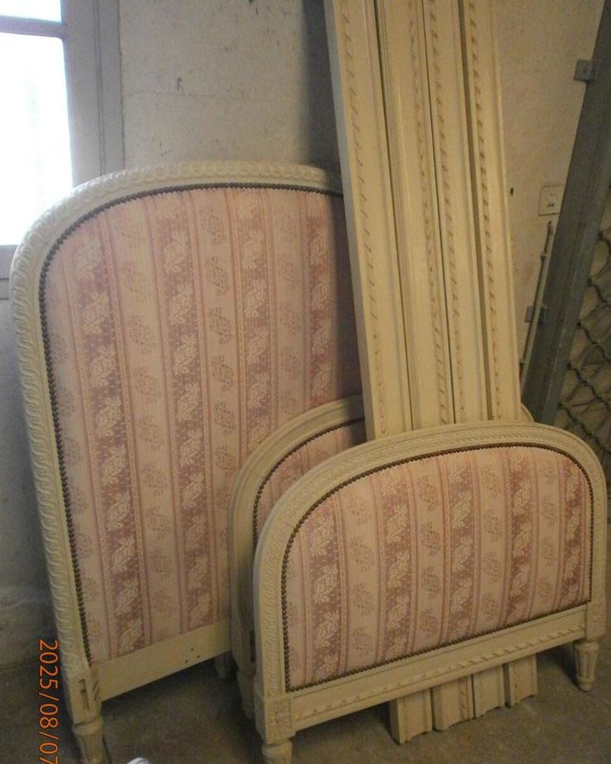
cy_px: 398
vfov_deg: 60.4
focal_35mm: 29
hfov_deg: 50.0
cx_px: 298
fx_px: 655
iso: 800
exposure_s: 1/80
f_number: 2.9
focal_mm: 4.8
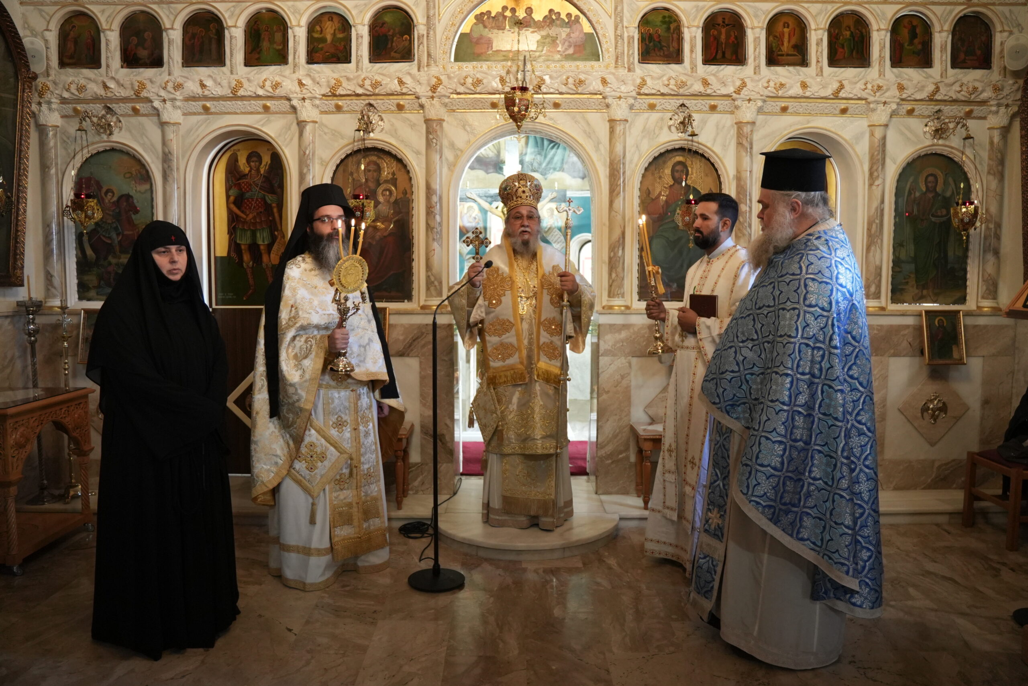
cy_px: 343
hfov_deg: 71.5
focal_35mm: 25
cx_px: 514
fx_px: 714
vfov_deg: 51.3
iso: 2500
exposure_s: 1/125
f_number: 2.8
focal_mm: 17
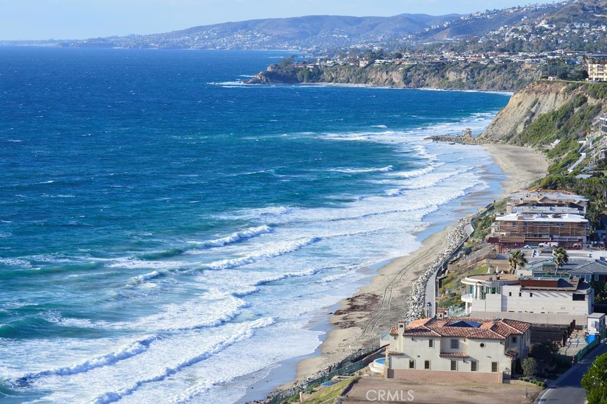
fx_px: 1895
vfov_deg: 12.2
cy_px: 202
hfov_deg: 18.2
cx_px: 304
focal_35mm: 112
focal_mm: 75
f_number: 11
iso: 400
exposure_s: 1/500
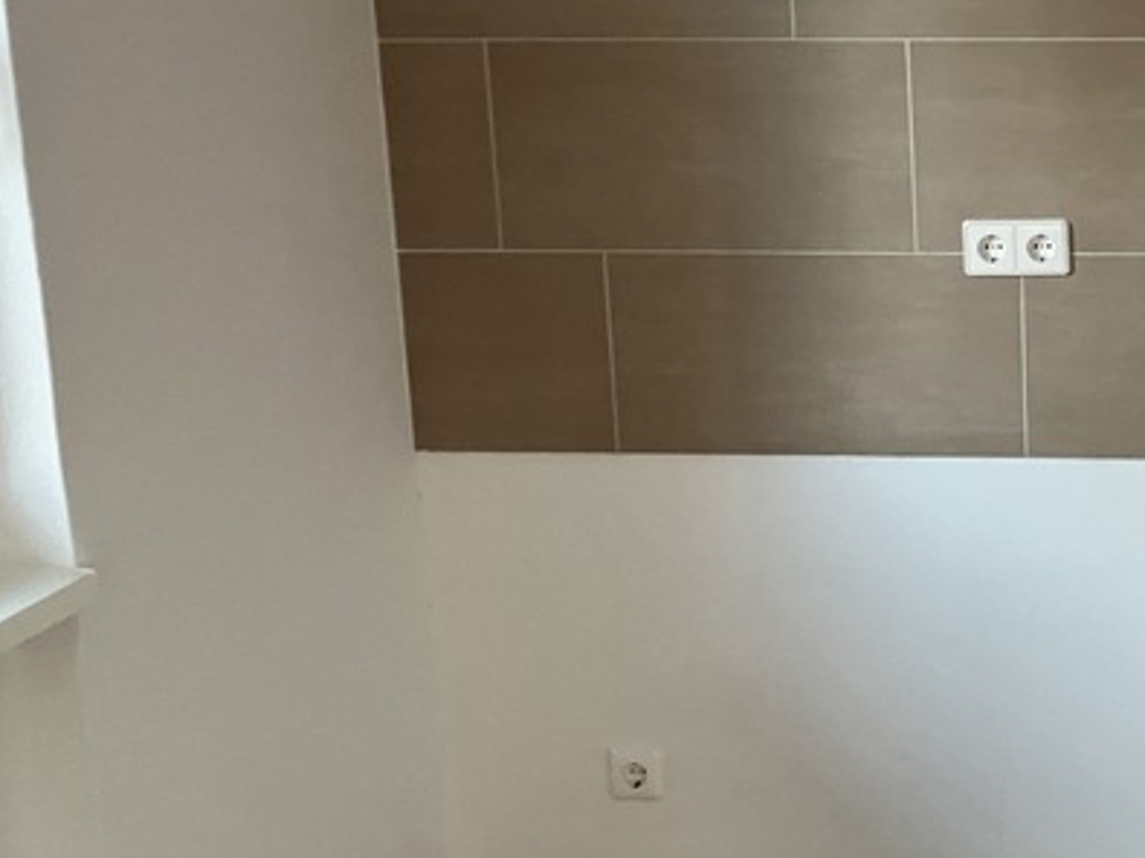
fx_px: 2215
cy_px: 338
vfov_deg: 21.9
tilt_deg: -10.8
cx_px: 1144
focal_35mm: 67
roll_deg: +0.5
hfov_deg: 27.3
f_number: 1.8
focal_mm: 3.99
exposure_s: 1/60
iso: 250
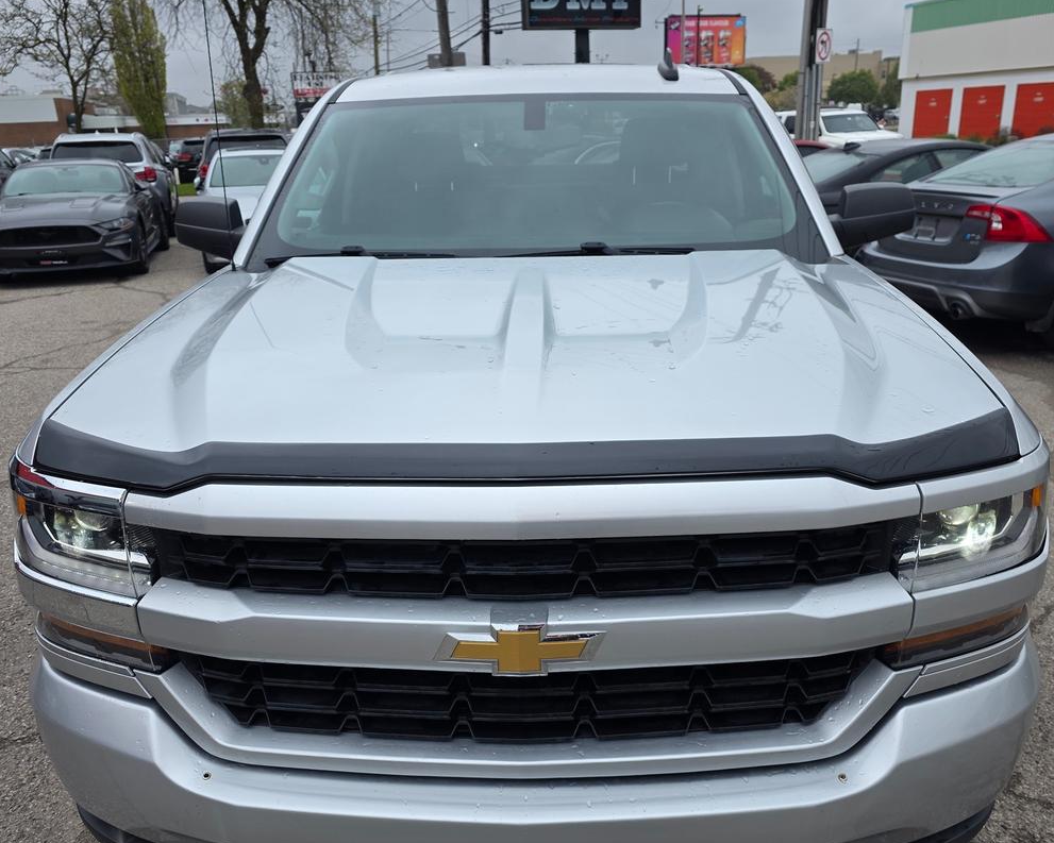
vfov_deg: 49.7
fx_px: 905
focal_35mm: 29
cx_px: 545
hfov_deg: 60.4
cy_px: 506
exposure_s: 1/1770
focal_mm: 6.3
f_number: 1.7
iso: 80
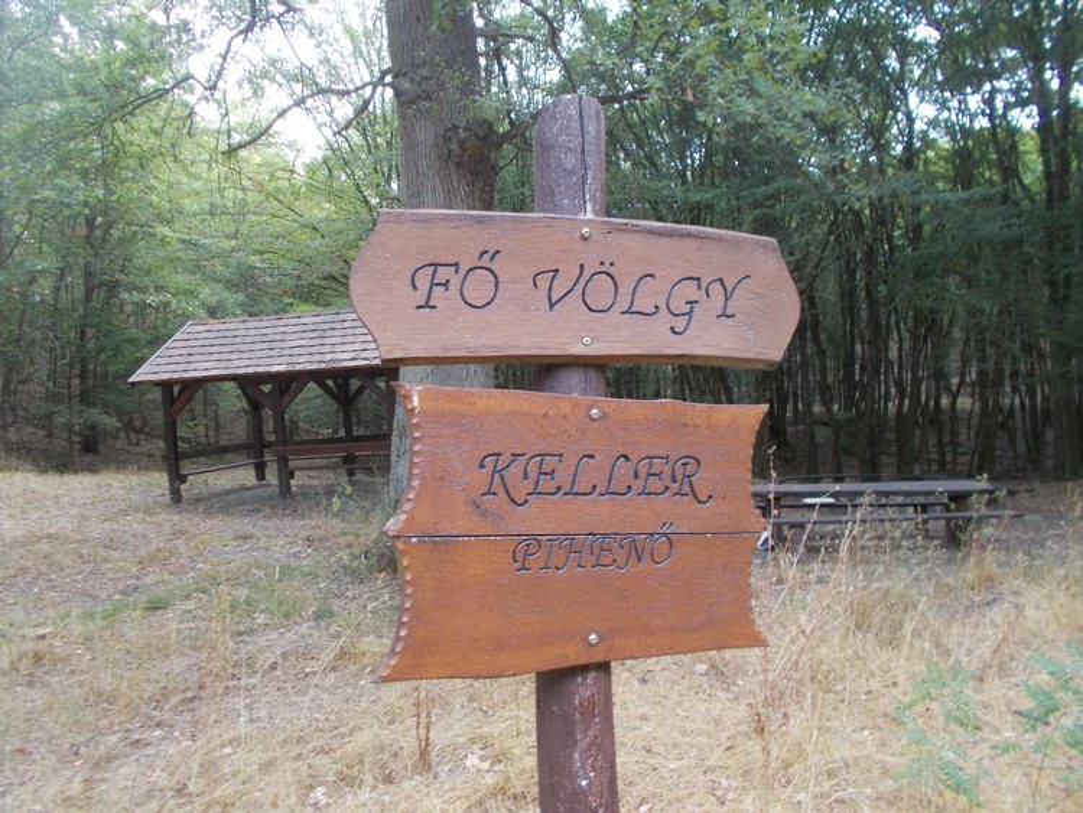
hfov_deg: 67.3
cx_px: 542
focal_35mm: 26
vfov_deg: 53.1
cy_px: 406
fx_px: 814
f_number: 3.2
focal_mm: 4.6
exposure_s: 1/25
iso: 160
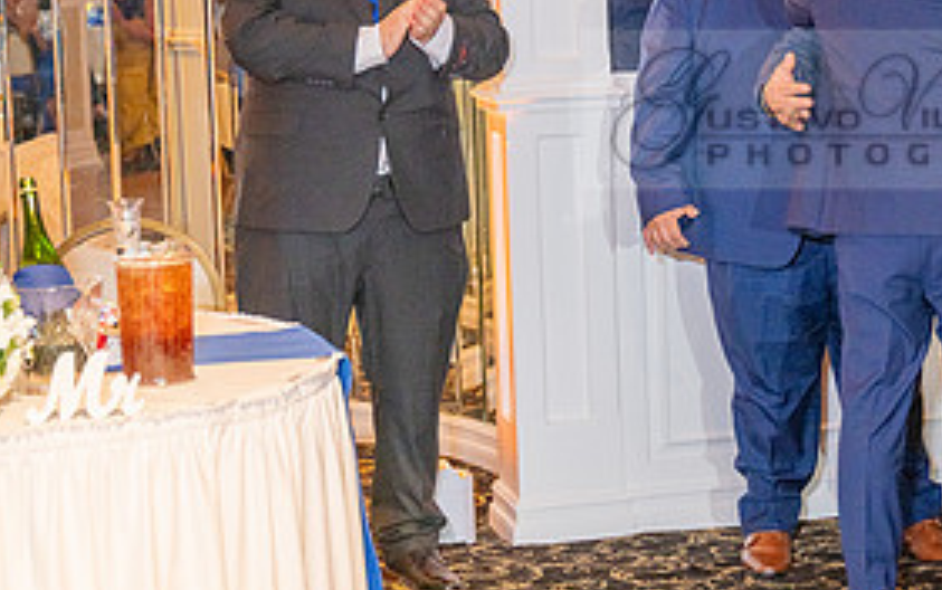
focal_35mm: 101
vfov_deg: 12.9
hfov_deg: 20.1
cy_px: 109
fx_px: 2594
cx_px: 875
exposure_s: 1/160
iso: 640
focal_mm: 48
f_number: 3.2
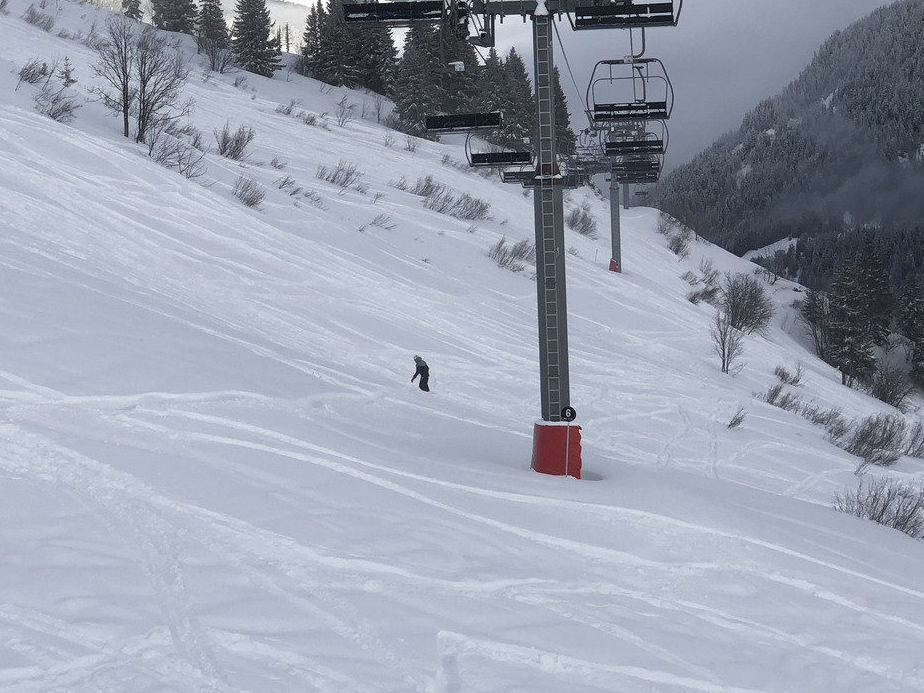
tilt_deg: -8.7
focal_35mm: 90
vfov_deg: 16.4
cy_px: 204
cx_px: 341
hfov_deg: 21.7
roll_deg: +3.7
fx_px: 2402
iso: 16
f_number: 2.4
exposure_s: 1/1799
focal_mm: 6
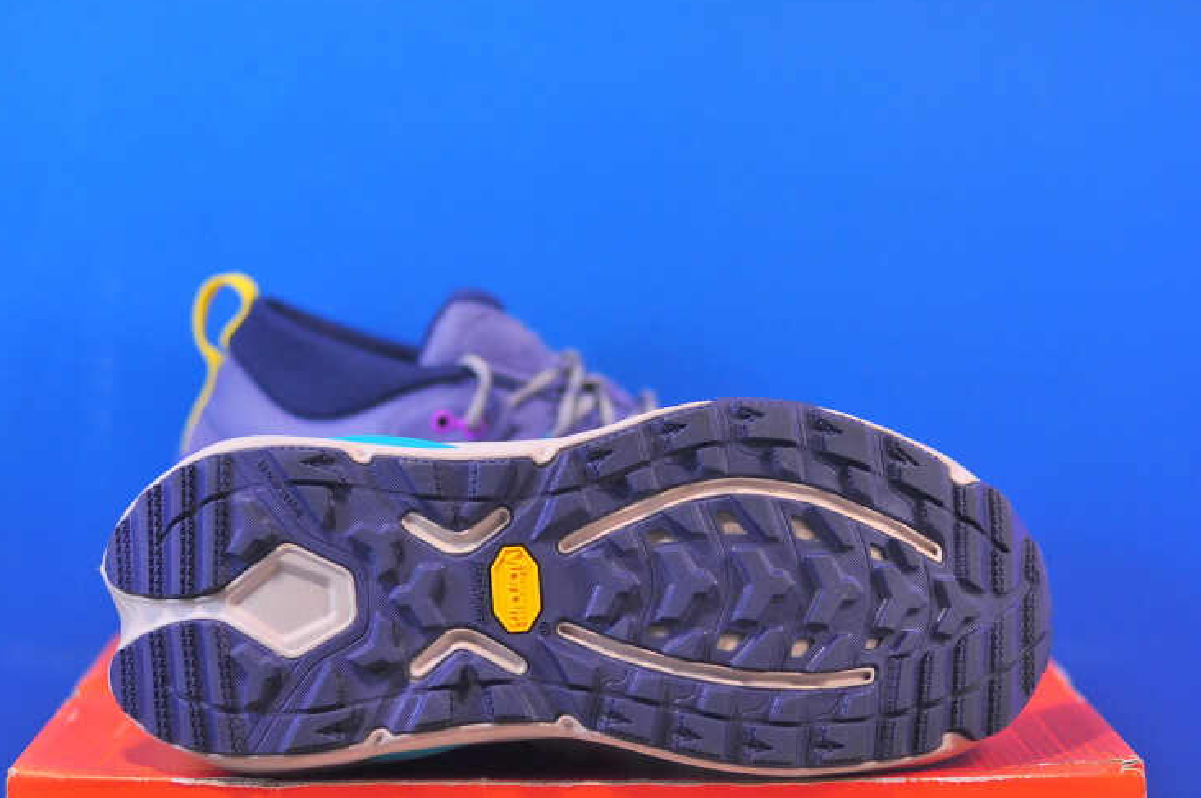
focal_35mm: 82
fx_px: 2732
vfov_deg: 16.6
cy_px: 426
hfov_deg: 24.8
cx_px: 573
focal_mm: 50
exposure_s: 1/320
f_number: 2.2
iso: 250
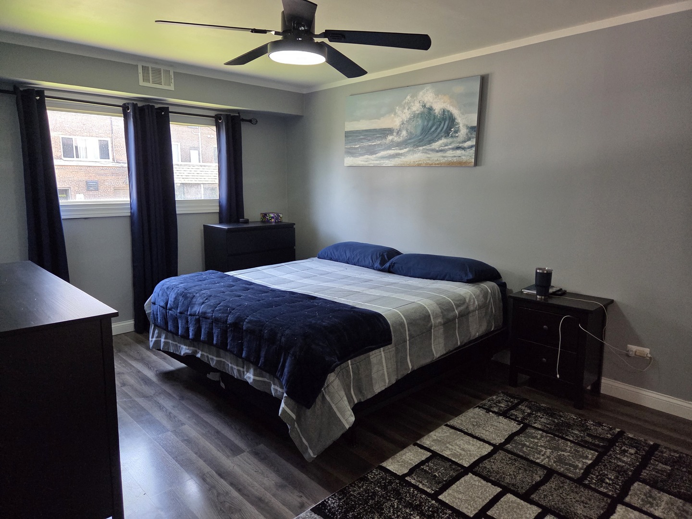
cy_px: 260
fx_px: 460
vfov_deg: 58.9
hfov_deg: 73.9
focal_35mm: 23
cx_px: 346
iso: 400
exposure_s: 1/120
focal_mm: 5.4
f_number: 1.8
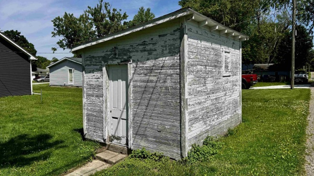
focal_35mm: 27
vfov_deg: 42.8
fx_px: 225
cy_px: 80
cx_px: 161
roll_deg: +0.4
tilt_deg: -1.9
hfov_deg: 69.9
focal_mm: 6.76
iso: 80
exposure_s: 1/7092
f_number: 1.78
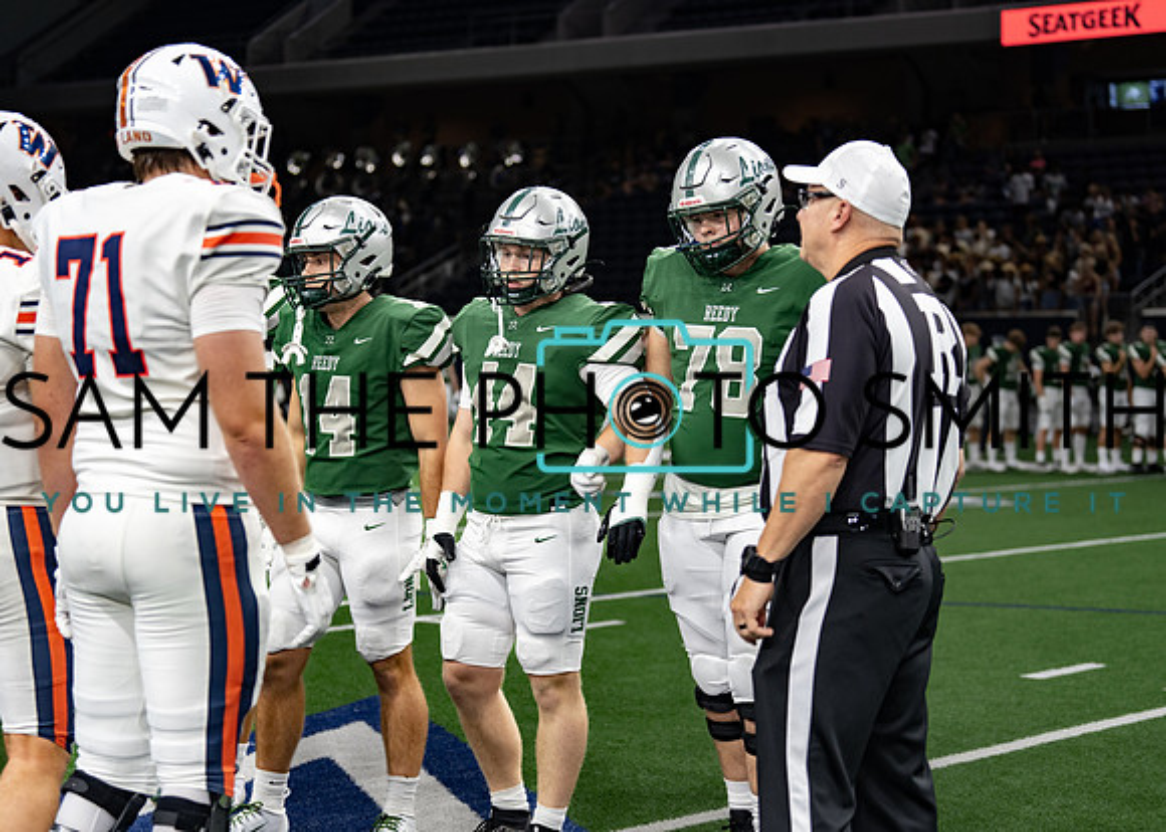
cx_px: 583
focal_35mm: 74
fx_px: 2435
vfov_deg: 19.4
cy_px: 416
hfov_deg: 26.9
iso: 1000
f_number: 2.8
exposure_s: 1/320
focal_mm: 70
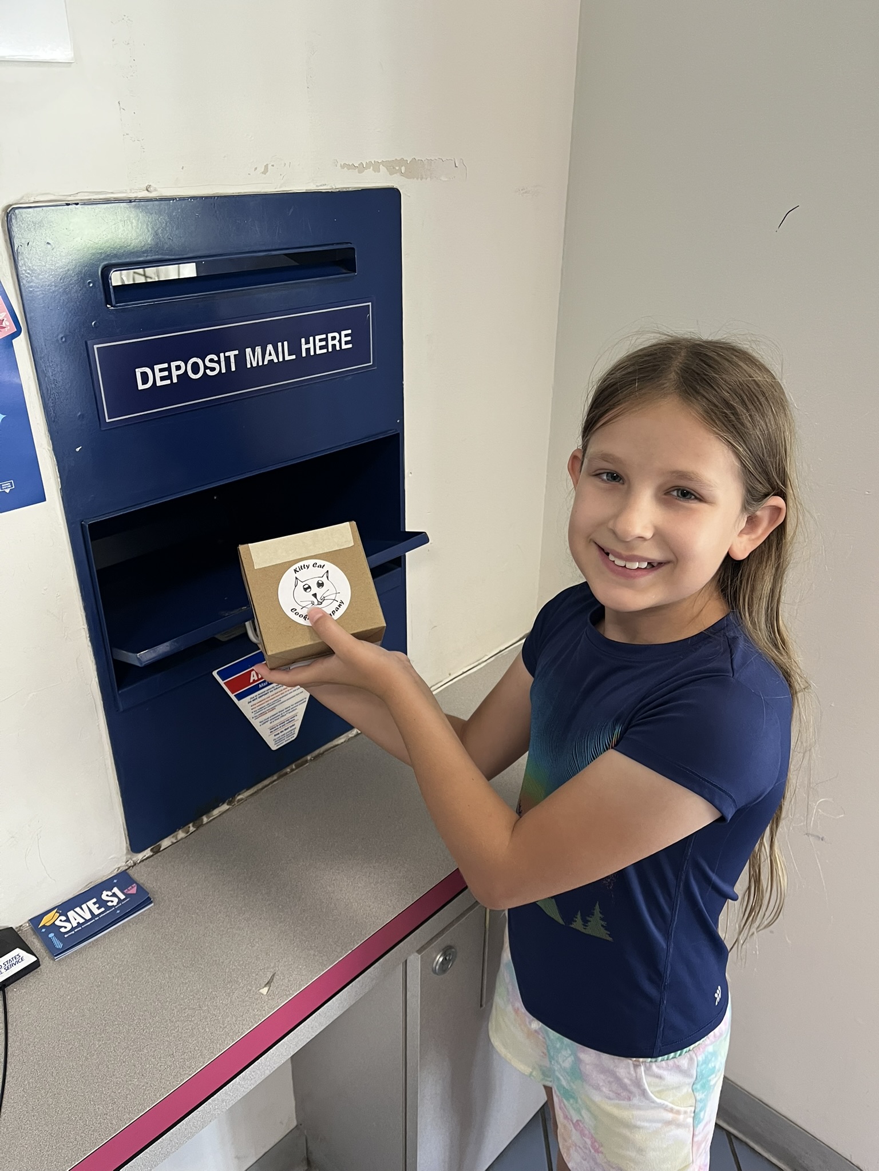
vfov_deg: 67.3
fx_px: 880
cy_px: 586
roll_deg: +0.0
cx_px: 440
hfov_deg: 53.1
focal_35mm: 26
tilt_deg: -27.9
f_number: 1.6
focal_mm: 5.1
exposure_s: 1/60
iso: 200
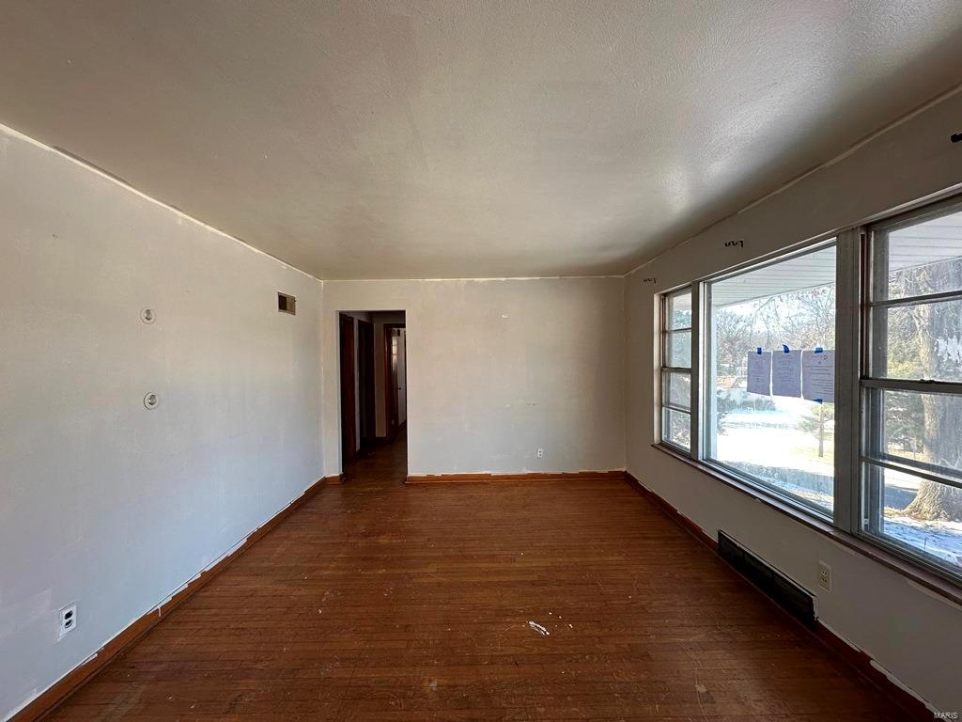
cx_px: 481
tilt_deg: -0.6
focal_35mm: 14
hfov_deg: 102.1
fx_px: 389
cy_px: 361
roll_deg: +0.9
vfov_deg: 85.7
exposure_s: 1/99
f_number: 2.2
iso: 80
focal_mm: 2.22
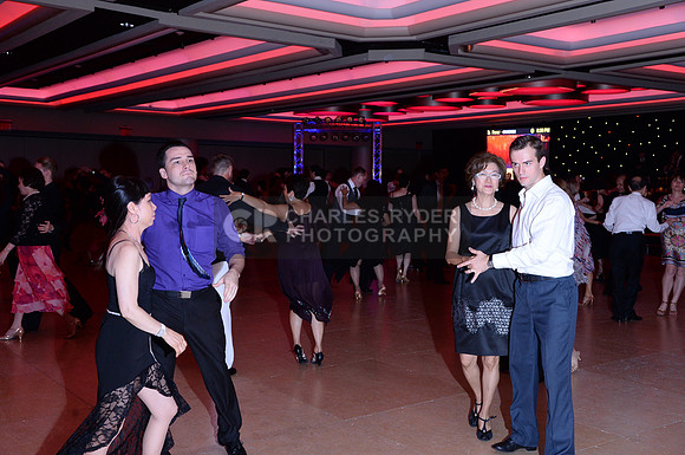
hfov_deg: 48.5
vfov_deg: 33.3
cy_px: 228
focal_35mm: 40
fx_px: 760
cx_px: 342
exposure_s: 1/250
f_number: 5.6
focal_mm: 40
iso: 2500
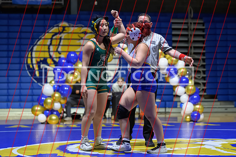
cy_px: 76
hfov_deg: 22.9
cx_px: 124
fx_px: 583
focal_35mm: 89
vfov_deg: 15.4
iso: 6400
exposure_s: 1/640
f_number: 2.8
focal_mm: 74
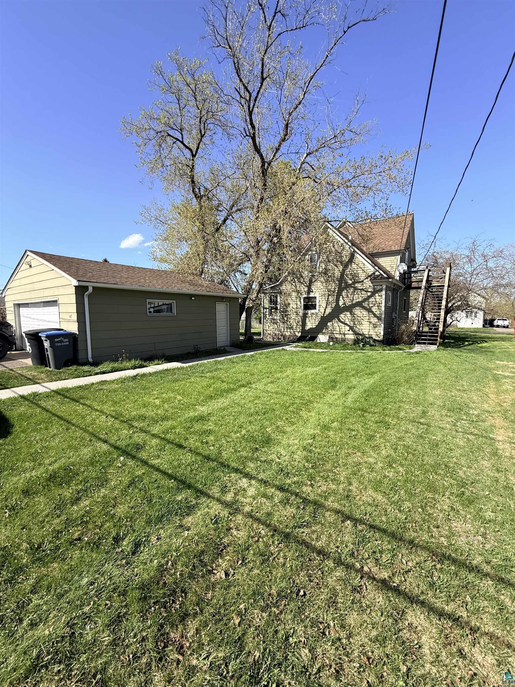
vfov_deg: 102.1
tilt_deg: -4.8
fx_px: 278
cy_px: 344
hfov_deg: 85.7
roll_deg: -1.5
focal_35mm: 14
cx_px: 258
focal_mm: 2.22
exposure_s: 1/1033
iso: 50
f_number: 2.2
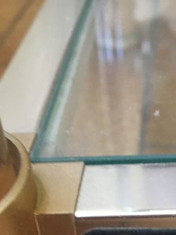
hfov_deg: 21.1
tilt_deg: -36.9
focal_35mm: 69
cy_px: 183
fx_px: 468
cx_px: 131
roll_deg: +3.9
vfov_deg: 27.7
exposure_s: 1/33
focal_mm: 4.15
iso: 200
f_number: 2.2
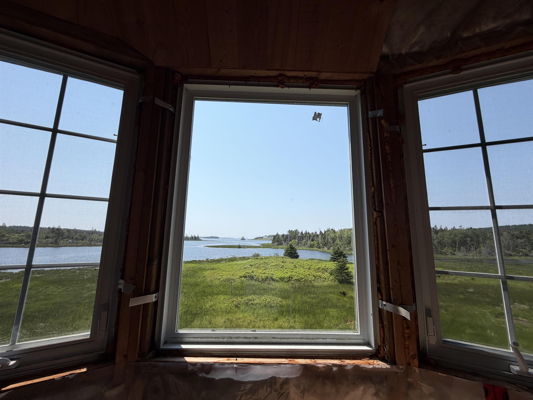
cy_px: 200
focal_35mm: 14
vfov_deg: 85.7
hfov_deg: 102.1
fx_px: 216
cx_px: 266
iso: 20
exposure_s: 1/1145
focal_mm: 2.22
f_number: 2.2
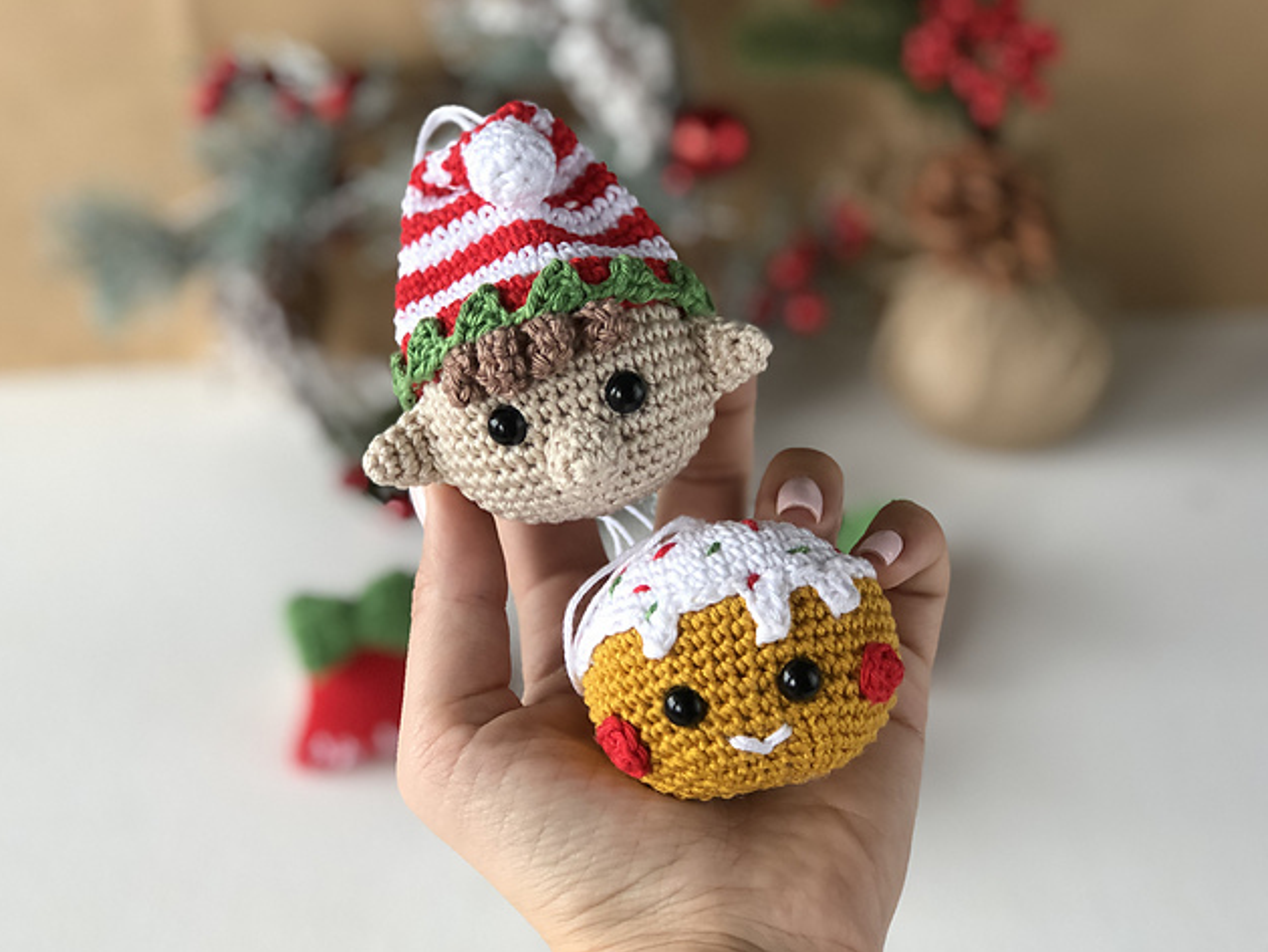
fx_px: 2125
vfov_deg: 25.2
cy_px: 480
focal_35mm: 58
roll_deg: +2.0
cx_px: 631
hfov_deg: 33.2
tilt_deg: -36.1
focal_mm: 6.6
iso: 125
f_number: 2.8
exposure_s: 1/33
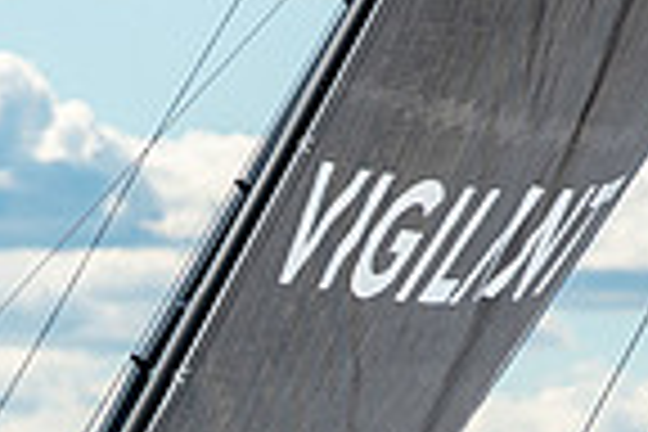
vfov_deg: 1.5
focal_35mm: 930
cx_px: 15
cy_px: 755
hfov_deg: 2.2
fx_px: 16739
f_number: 5.6
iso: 250
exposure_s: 1/1600
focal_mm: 200
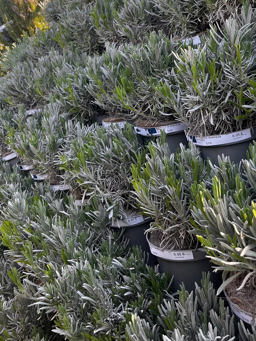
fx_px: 404
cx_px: 162
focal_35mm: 41
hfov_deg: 34.9
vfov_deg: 45.5
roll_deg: -1.0
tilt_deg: -4.4
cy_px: 139
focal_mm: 5.1
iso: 50
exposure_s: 1/384
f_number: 1.6
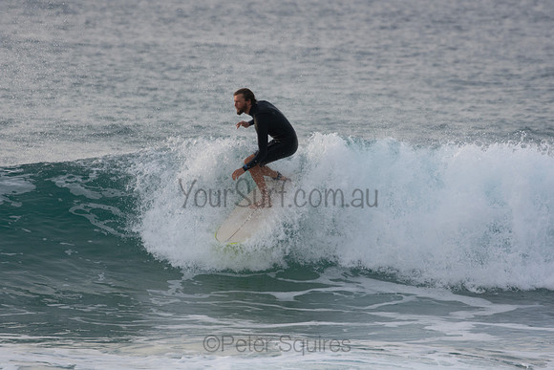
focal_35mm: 540
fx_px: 8312
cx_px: 277
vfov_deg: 2.5
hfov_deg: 3.8
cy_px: 185
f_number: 5.6
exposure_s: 1/1600
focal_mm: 360
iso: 560
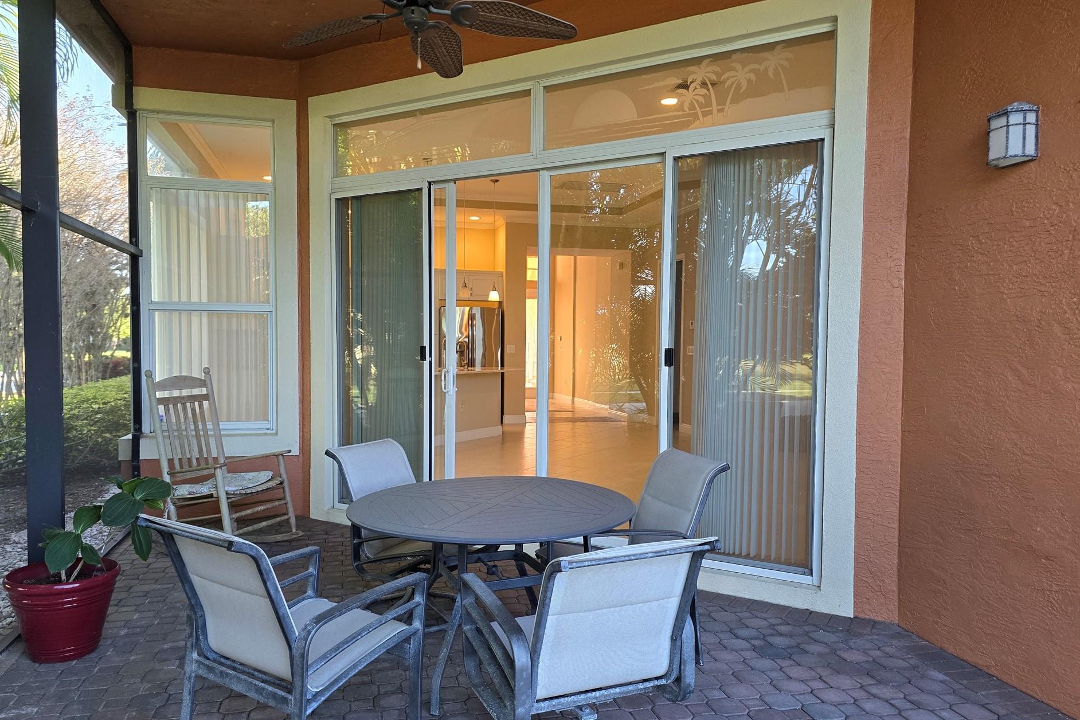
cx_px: 529
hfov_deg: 69.4
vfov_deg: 49.5
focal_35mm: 26
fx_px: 780
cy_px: 376
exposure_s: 1/120
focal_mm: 6.3
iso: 125
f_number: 1.7
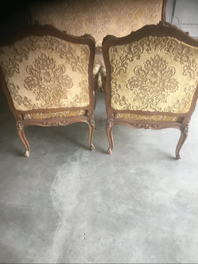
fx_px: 236
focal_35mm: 31
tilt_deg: -35.4
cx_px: 99
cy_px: 132
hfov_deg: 45.4
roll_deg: -2.3
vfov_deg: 58.4
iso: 125
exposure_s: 1/33
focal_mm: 3.3
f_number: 2.4
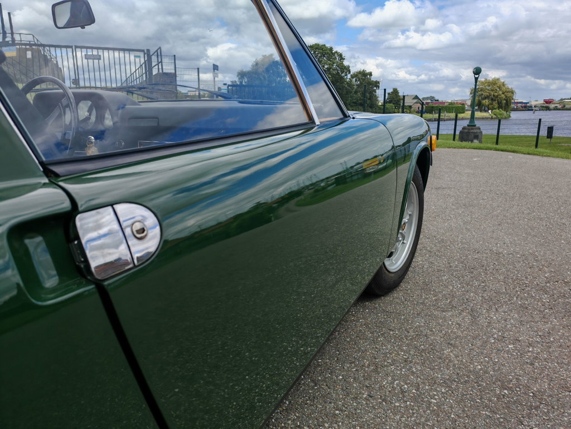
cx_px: 286
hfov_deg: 67.3
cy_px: 214
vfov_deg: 53.1
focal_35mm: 26
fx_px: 429
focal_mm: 5.4
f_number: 1.6
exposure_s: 1/1700
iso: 50
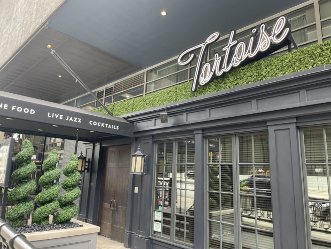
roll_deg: -2.2
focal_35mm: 26
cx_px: 166
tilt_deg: +11.3
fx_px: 249
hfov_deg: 67.3
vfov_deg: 53.1
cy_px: 124
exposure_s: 1/121
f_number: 1.6
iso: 64
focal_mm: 4.2
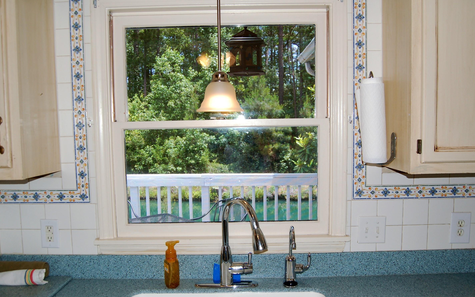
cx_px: 238
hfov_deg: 33.0
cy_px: 149
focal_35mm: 62
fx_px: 803
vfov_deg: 21.0
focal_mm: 40
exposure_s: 1/500
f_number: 5.6
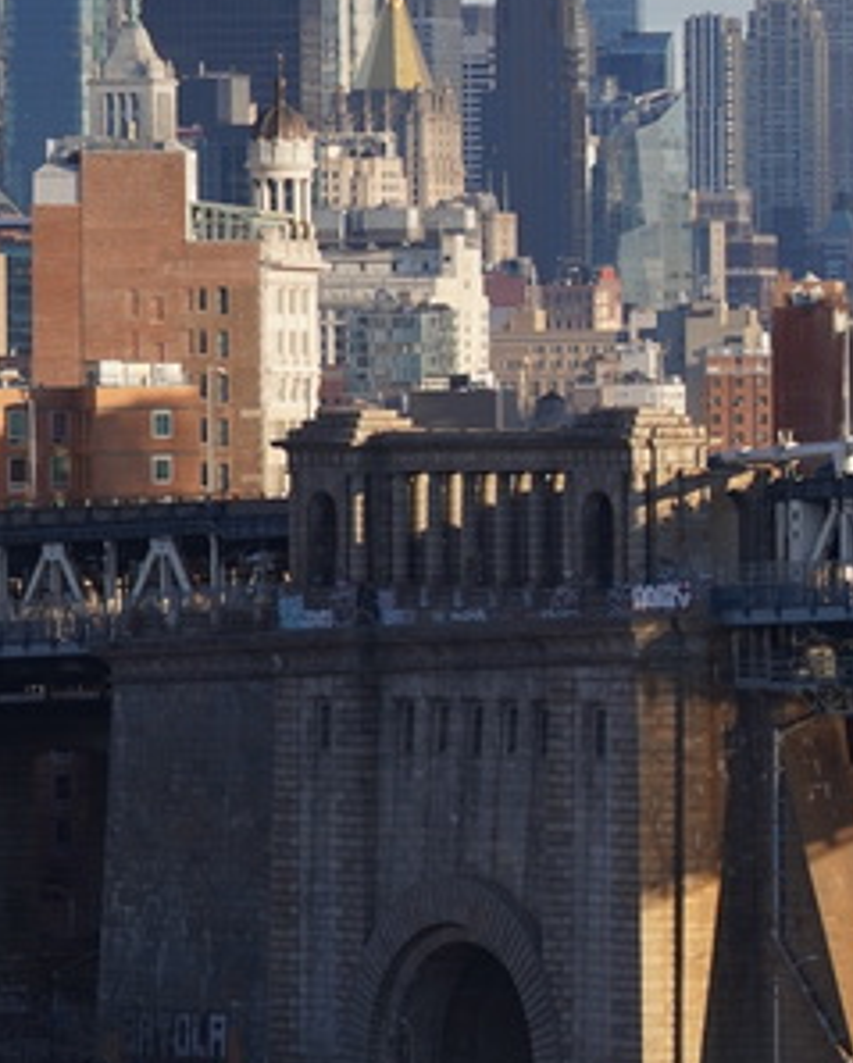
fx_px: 14525
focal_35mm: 461
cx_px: 857
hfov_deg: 3.4
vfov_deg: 4.2
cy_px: 453
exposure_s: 1/8000
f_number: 1.8
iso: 250
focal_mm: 135
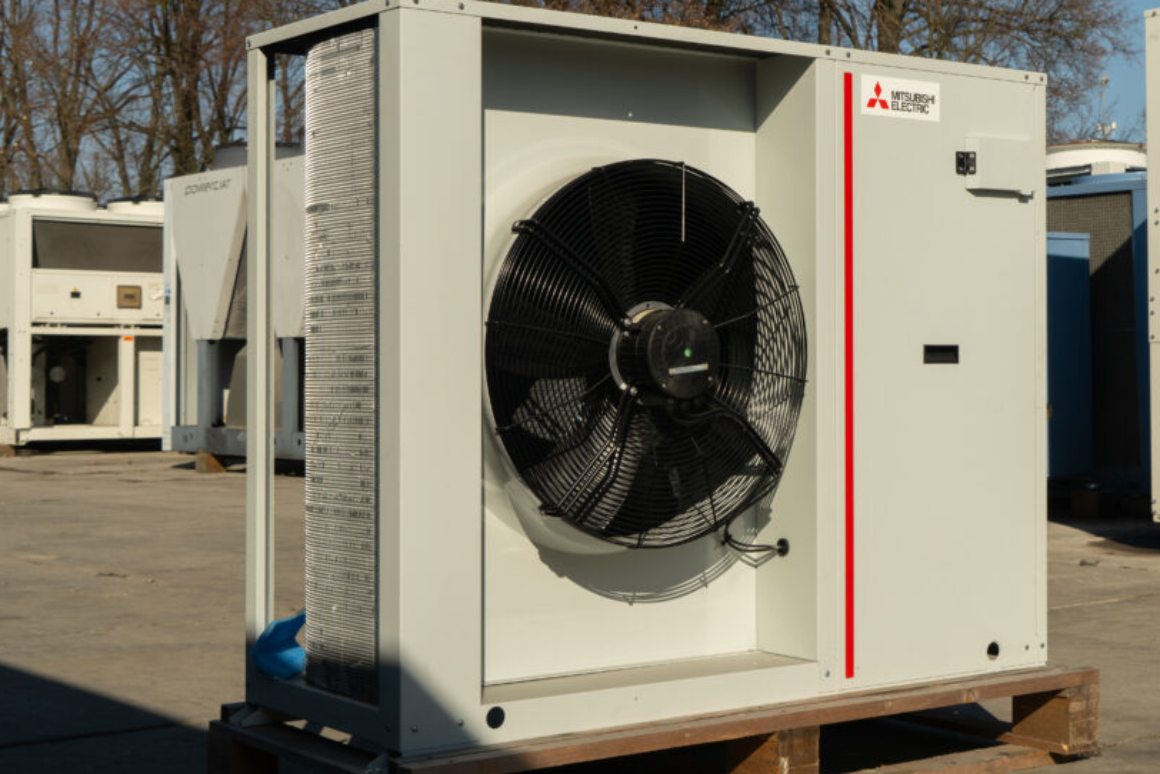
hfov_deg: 34.4
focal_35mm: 58
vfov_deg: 23.4
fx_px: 1869
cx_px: 690
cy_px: 352
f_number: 11
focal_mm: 46
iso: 100
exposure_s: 1/125
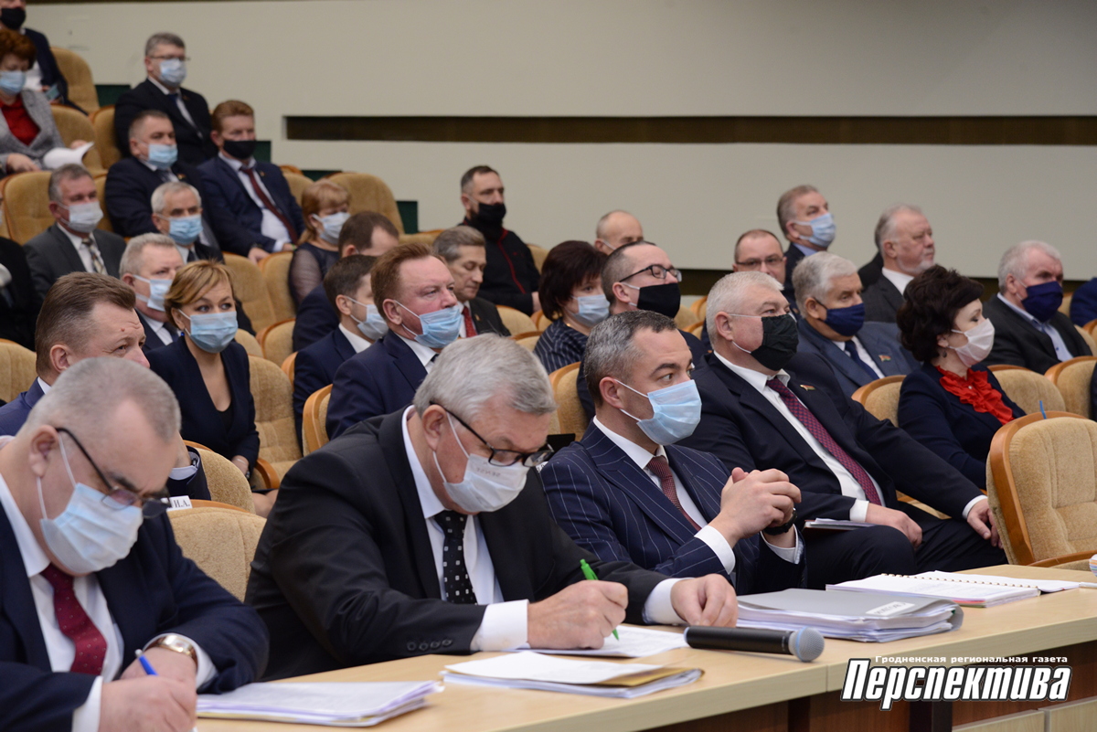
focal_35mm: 120
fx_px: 3658
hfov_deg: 17.1
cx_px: 548
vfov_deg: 11.4
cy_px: 366
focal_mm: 120
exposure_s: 1/60
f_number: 7.1
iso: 1600
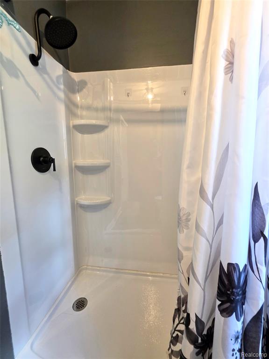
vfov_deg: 106.2
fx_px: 135
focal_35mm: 13
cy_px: 180
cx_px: 134
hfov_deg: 89.9
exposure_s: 1/60
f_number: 1.9
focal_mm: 2.2
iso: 250
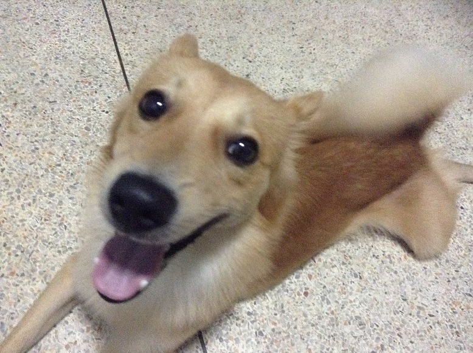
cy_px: 176
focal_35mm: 33
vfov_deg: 42.8
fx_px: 450
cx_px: 236
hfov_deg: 55.4
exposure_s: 1/15
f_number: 2.4
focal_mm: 3.3
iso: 640
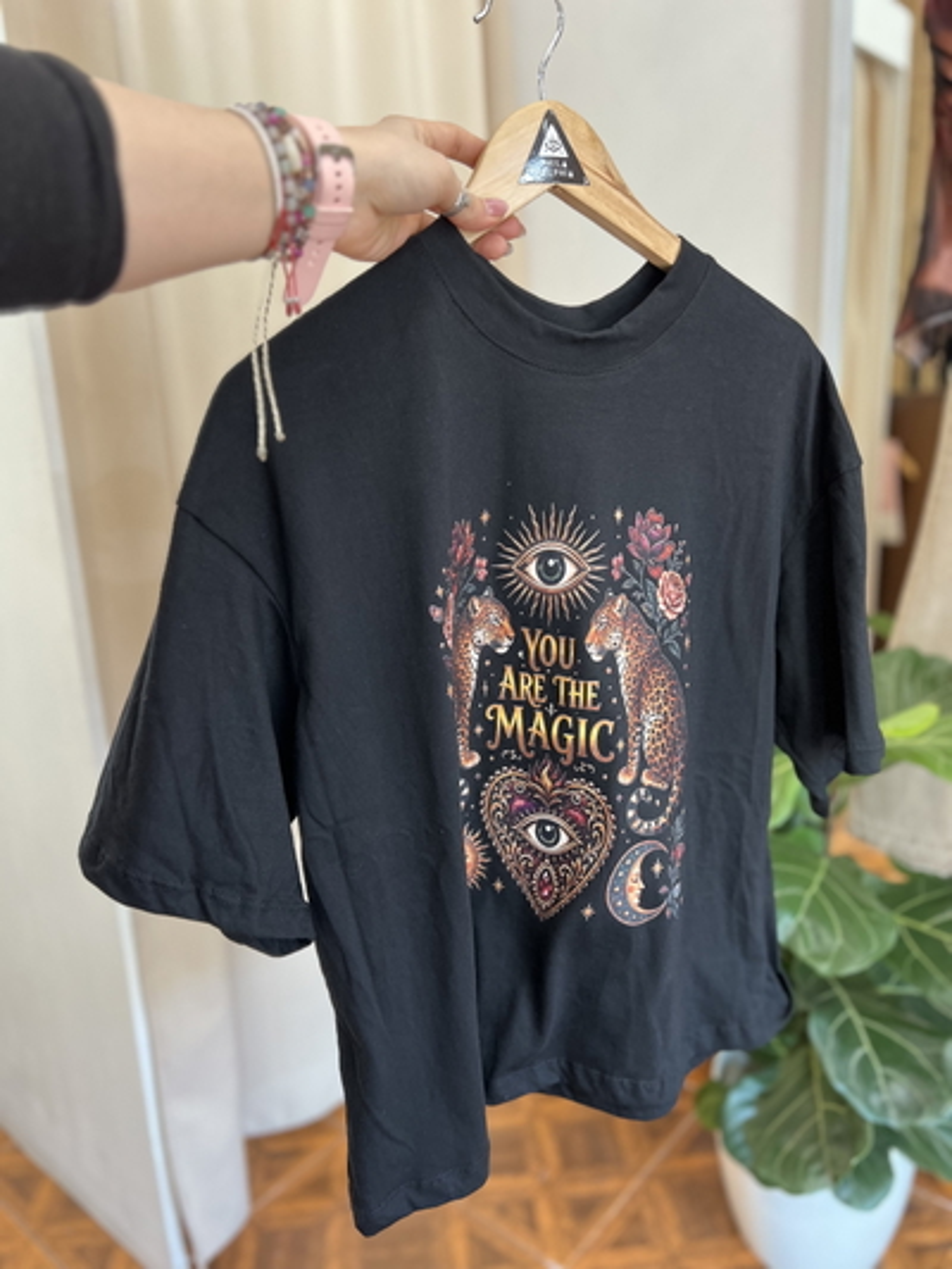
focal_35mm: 26
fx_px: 953
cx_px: 476
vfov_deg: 67.3
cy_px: 634
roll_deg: +3.5
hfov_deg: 53.1
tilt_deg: -13.8
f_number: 1.5
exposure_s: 1/81
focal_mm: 5.7
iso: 125
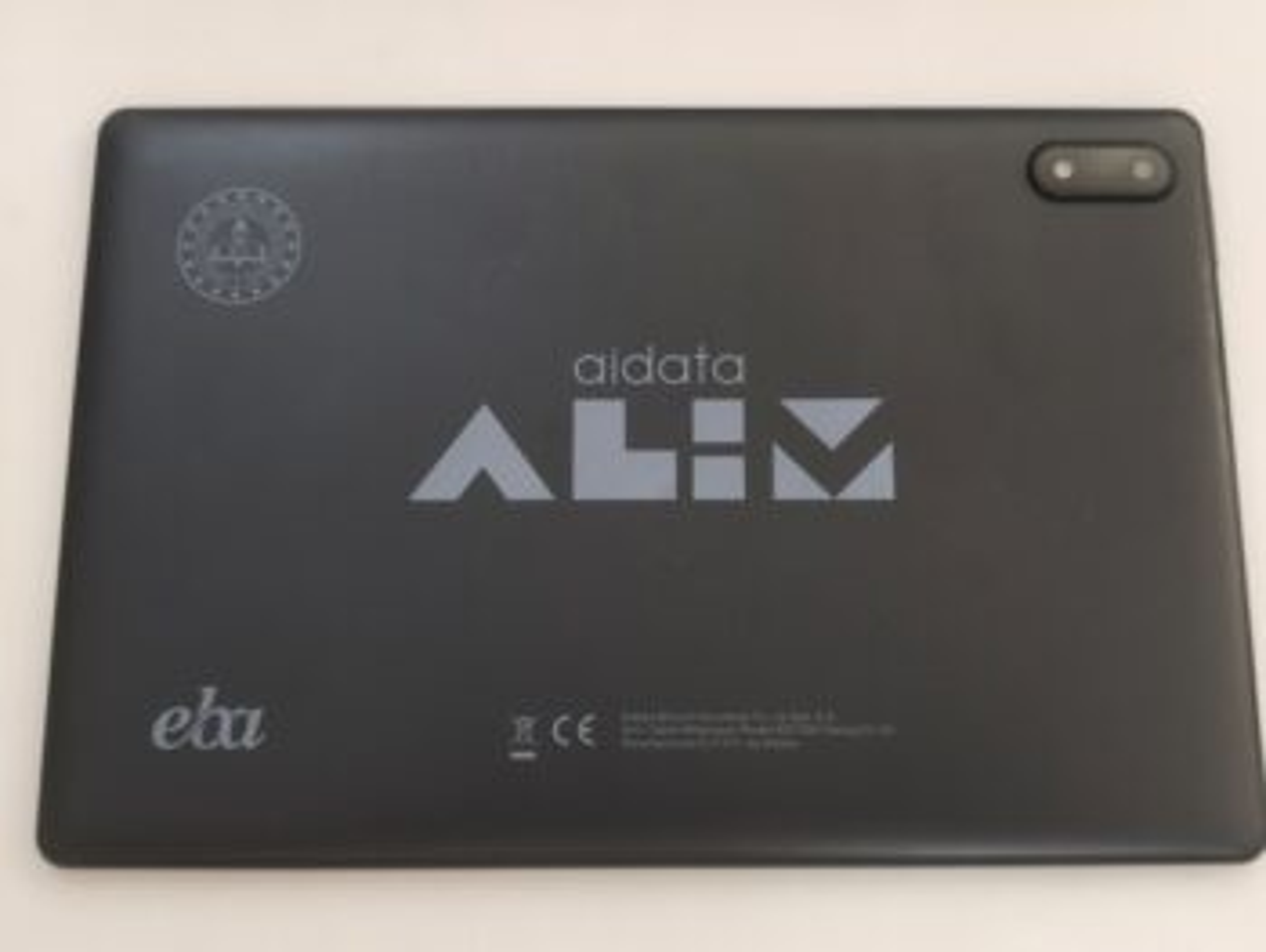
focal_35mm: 35
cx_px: 633
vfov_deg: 40.7
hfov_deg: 52.6
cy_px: 476
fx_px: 1281
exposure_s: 1/50
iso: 250
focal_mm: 6.57
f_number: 1.6
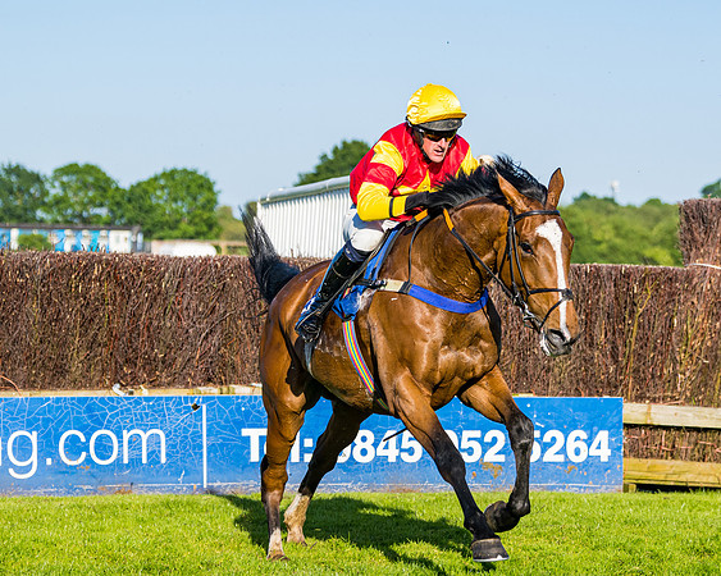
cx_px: 411
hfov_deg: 11.4
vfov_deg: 9.1
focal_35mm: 169
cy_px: 394
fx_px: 3613
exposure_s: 1/2000
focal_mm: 95
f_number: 4
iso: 200
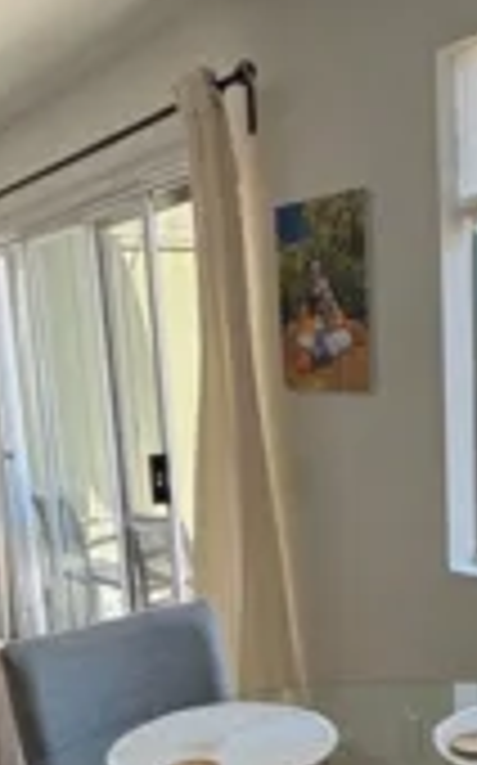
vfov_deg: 39.7
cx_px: 324
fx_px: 1021
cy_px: 594
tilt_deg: -14.2
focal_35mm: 49
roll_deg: +3.4
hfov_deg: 26.1
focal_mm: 2.22
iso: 40
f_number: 2.2
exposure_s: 1/145
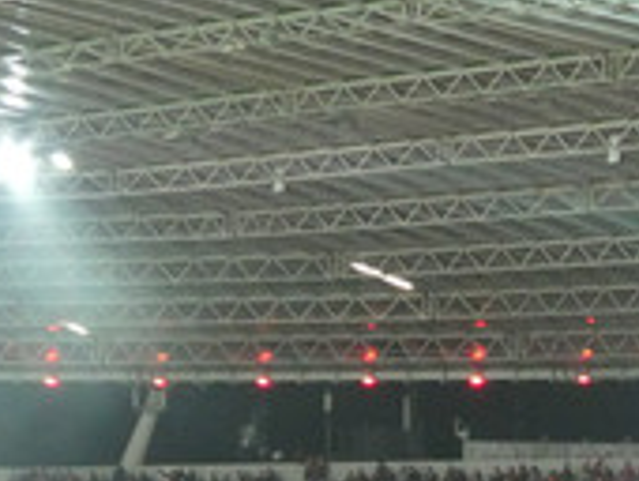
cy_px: 827
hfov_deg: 10.3
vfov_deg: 7.7
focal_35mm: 188
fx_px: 3475
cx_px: 789
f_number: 4.1
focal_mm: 9
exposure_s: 1/80
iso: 640
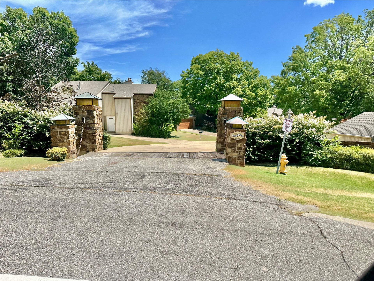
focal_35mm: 24
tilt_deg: -7.5
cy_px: 140
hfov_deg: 71.6
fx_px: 259
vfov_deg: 56.8
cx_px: 187
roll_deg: -1.1
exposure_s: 1/4545
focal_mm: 6.86
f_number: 1.78
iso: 80
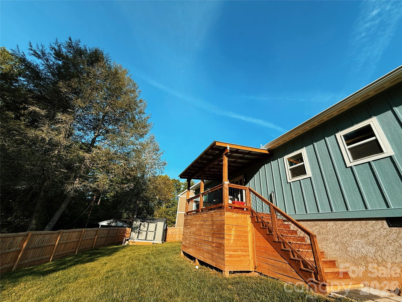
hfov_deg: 102.1
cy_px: 151
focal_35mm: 14
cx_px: 201
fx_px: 163
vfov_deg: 85.7
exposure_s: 1/1068
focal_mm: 2.22
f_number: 2.2
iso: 50
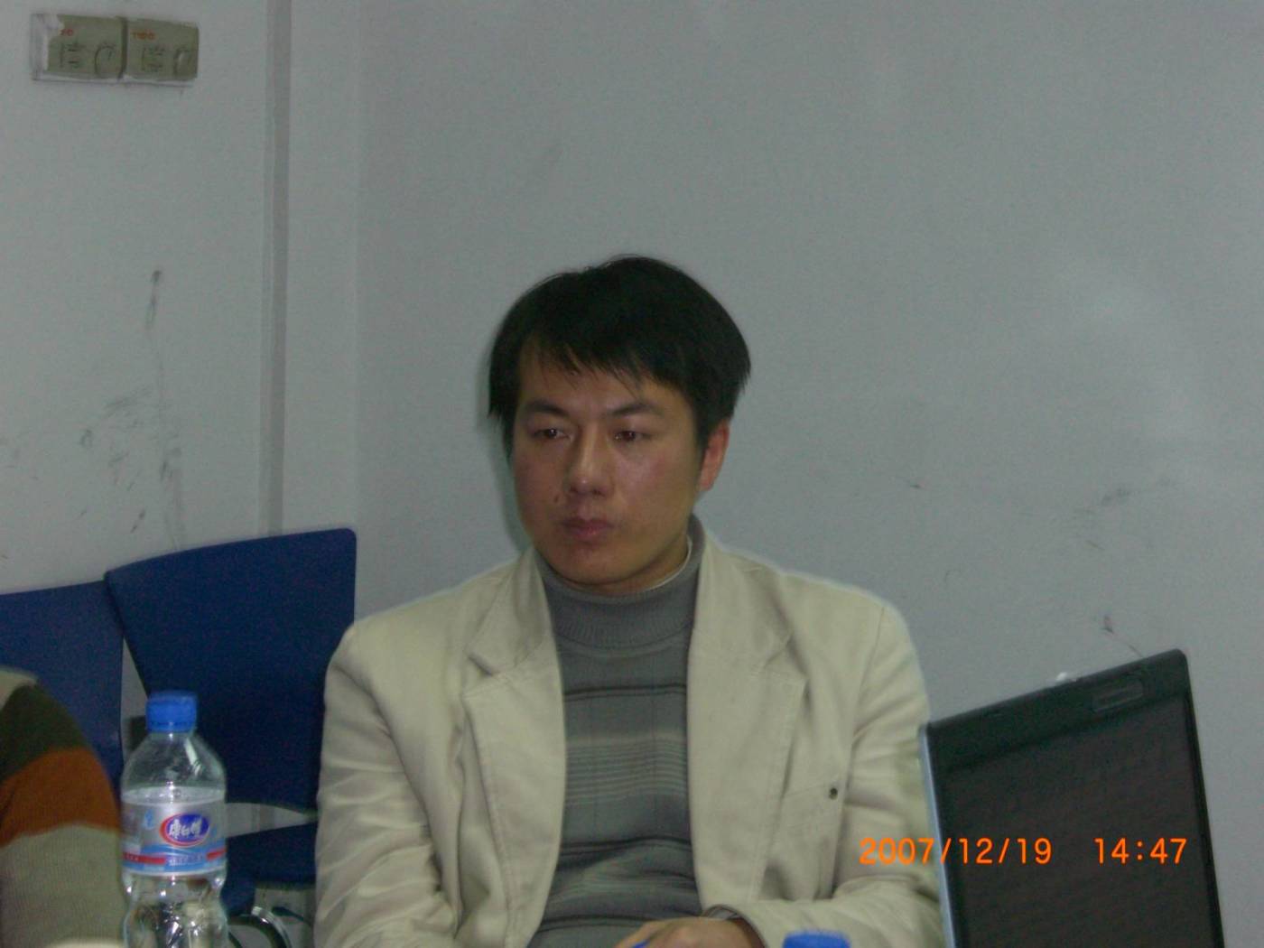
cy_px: 474
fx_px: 4163
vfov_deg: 13.0
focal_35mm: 114
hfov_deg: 17.3
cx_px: 632
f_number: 5.4
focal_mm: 23.7
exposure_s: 1/30
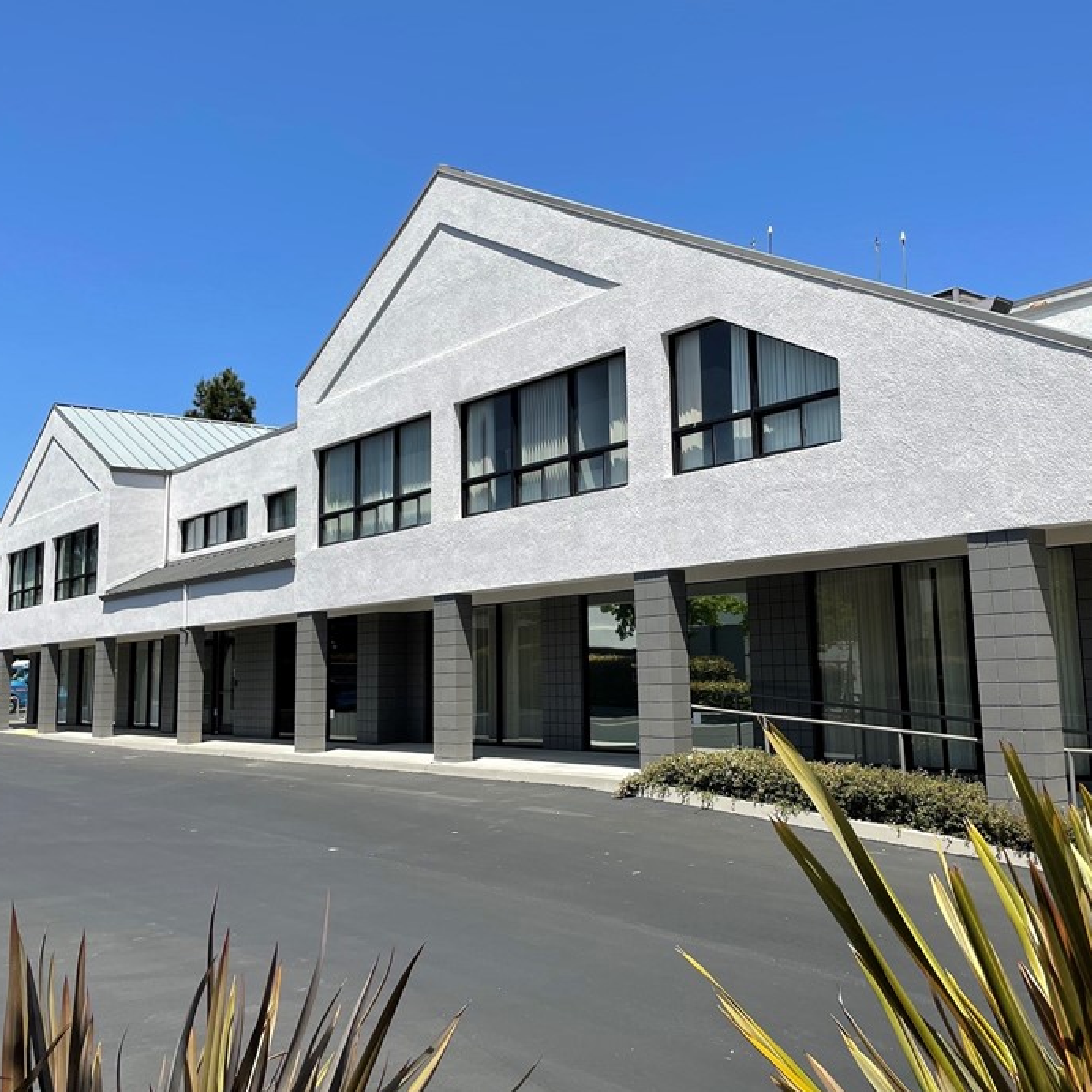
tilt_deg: +8.7
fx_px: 1213
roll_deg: +1.4
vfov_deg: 48.4
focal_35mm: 34
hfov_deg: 48.4
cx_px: 584
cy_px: 505
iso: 32
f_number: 1.6
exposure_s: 1/3731
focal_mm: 4.2
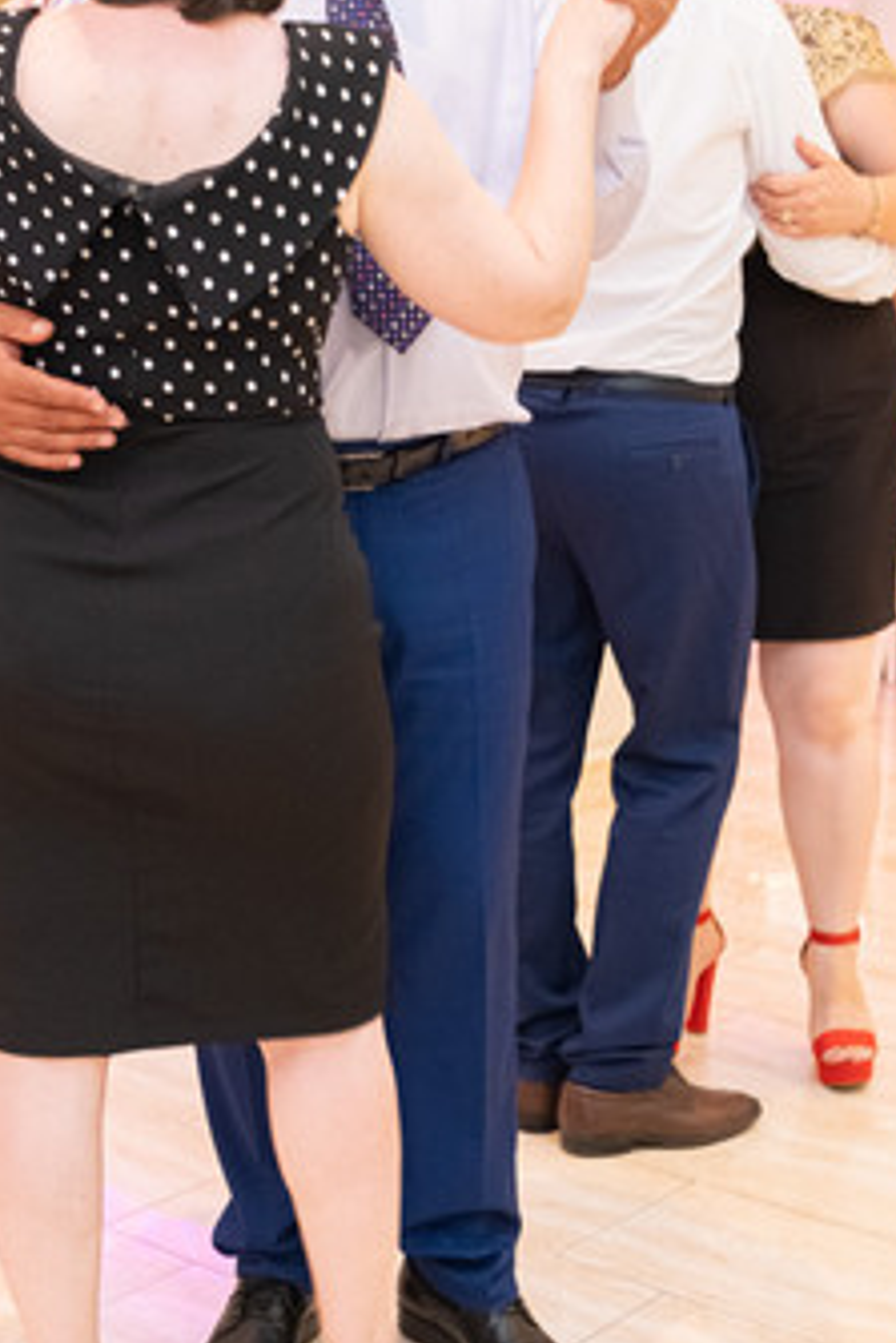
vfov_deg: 30.0
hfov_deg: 20.2
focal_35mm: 67
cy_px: 583
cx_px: 267
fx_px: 2499
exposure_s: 1/60
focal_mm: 23
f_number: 2
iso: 1250
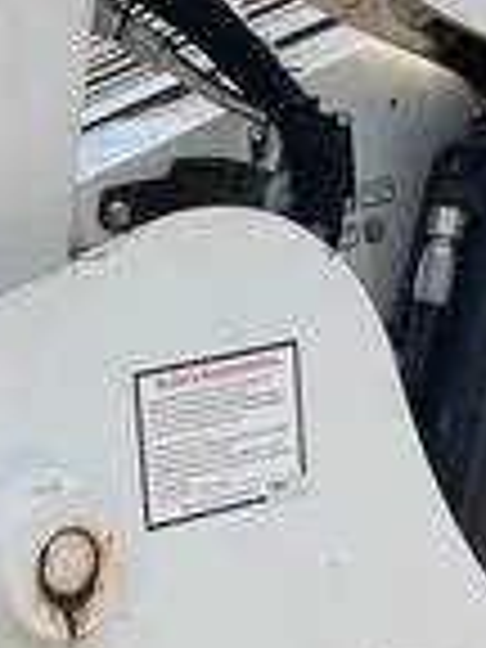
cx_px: 261
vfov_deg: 14.7
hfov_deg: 11.2
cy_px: 632
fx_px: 2471
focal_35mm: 132
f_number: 1.6
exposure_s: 1/2571
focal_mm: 5.1
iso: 50
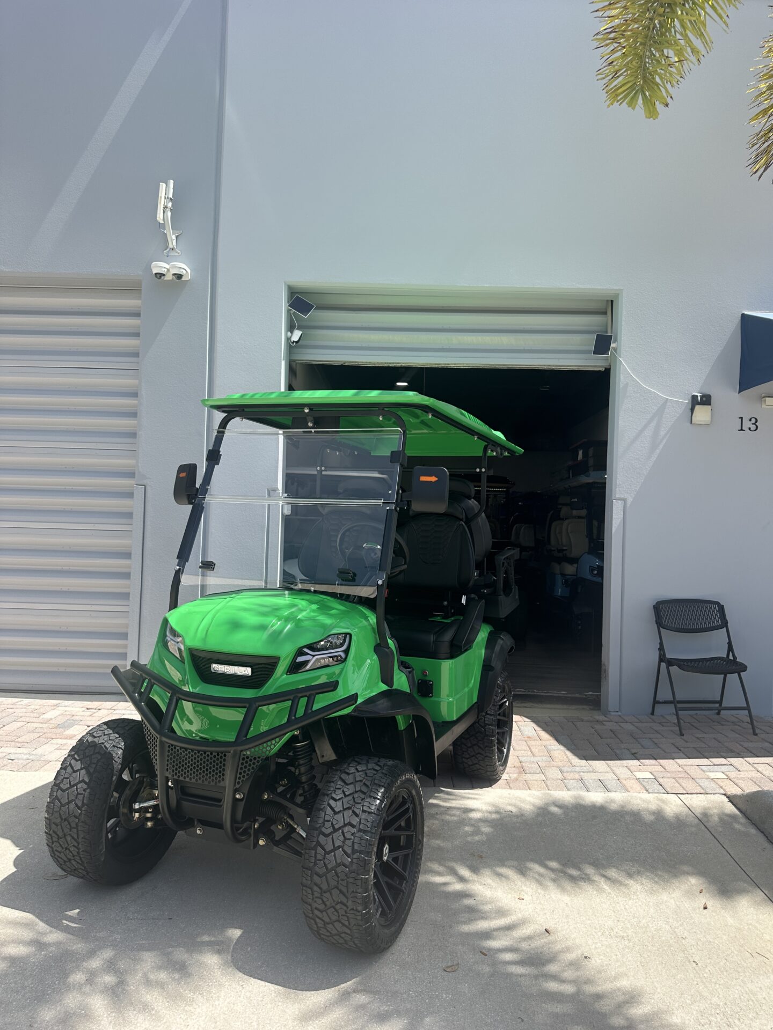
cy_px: 515
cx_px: 386
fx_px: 715
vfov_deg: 71.6
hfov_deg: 56.8
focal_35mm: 24
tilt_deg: +0.7
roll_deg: -1.3
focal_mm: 6.86
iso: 80
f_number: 1.78
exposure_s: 1/2299
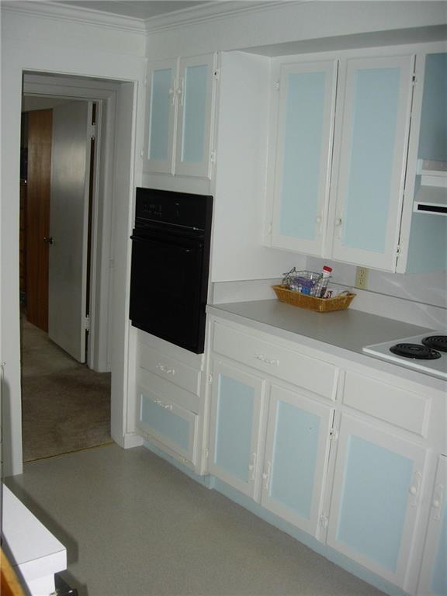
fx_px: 654
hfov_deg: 37.7
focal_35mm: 38
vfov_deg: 49.0
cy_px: 298
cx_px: 224
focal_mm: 7.8
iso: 79
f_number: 2.8
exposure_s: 1/64
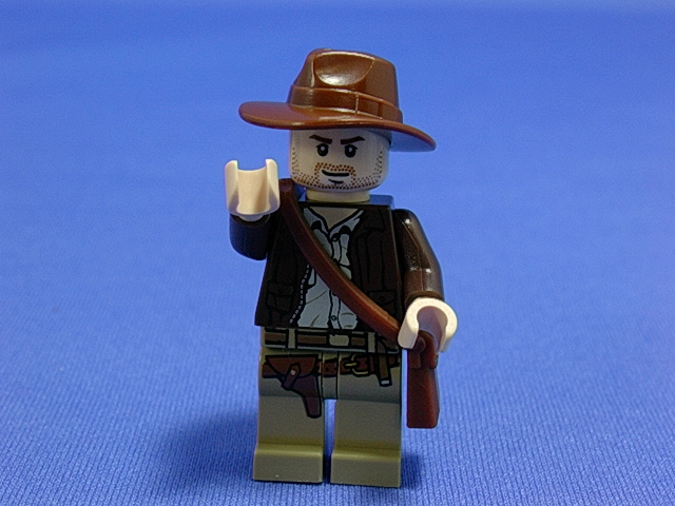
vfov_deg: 19.6
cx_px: 338
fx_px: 1462
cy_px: 253
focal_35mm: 75
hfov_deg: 26.0
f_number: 3.8
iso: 70
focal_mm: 11.3
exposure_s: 1/11.9
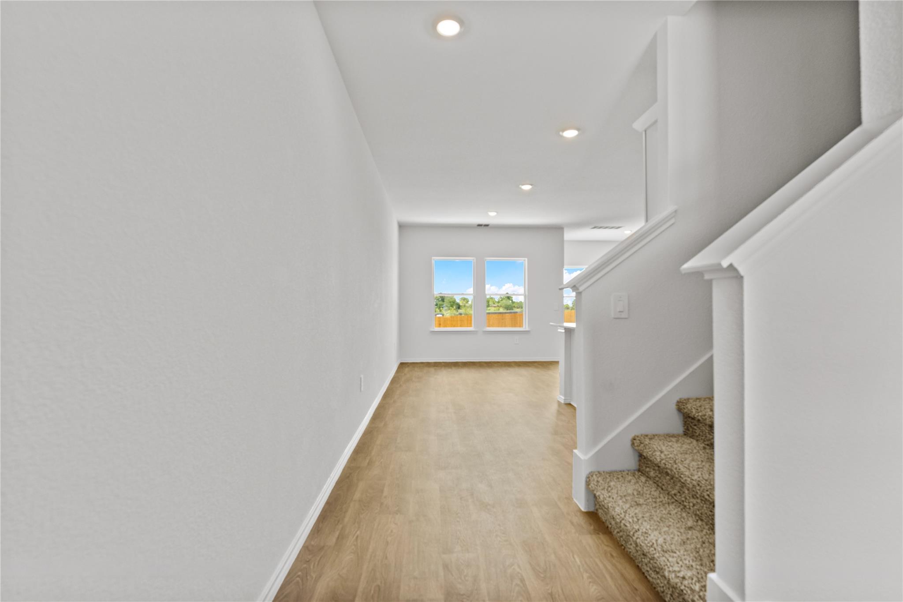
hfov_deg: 94.3
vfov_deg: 71.4
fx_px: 419
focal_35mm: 17
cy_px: 301
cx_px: 452
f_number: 6.3
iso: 1000
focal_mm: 16.7
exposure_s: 1/40
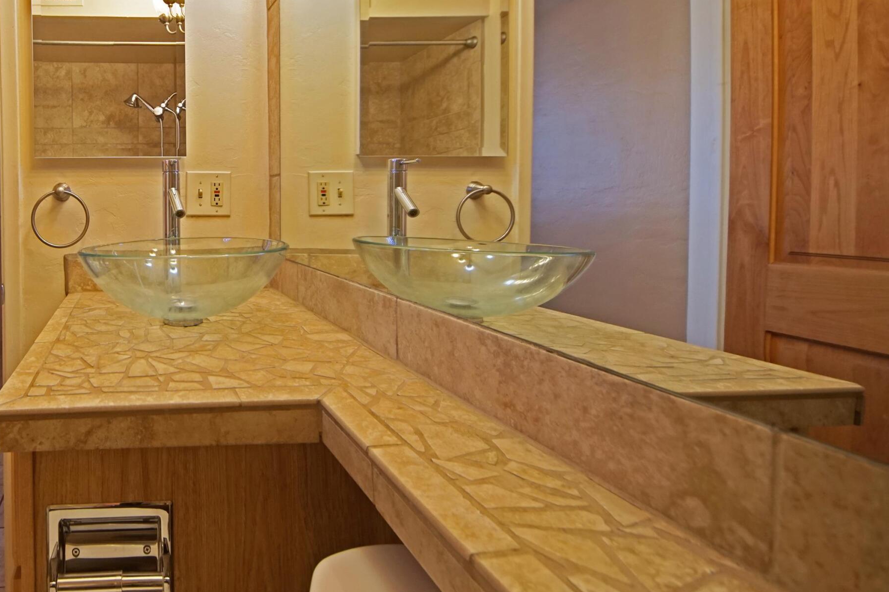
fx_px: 494
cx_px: 161
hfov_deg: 73.9
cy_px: 207
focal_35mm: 20
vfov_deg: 60.7
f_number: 4.5
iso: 500
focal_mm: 8
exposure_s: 1/60
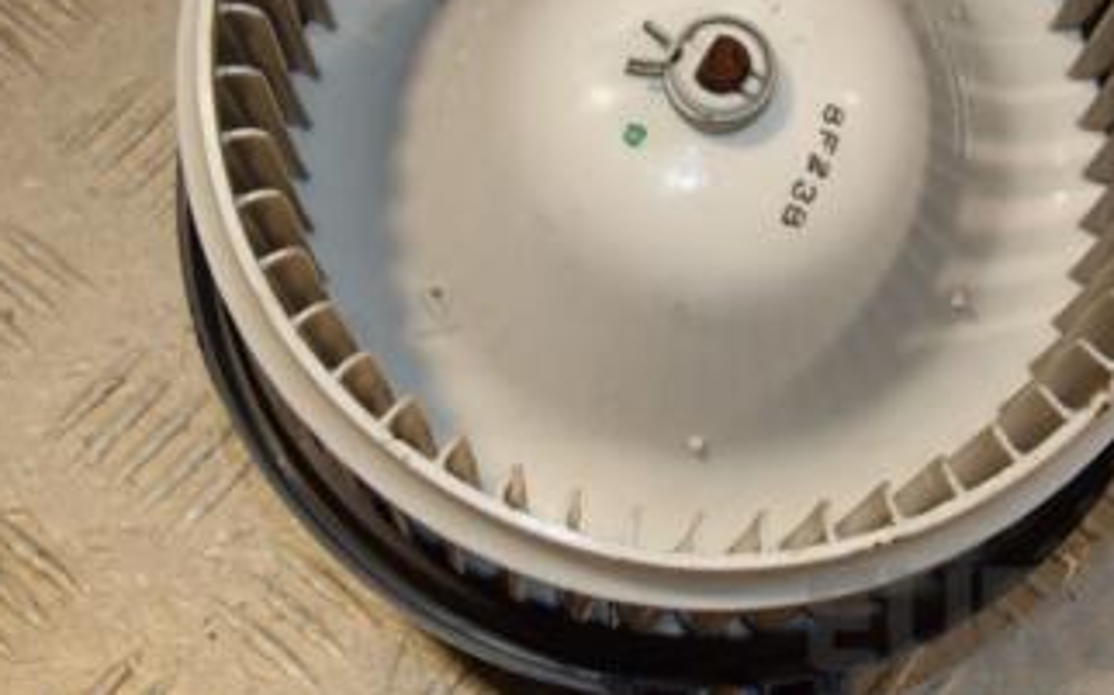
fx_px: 2944
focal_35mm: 97
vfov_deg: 13.4
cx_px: 744
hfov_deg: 21.3
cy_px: 159
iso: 800
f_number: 10
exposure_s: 1/200
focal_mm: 34
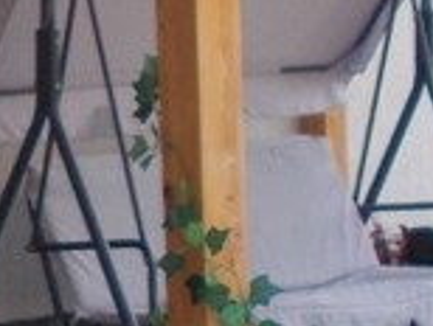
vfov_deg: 7.4
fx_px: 2531
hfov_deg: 9.5
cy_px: 87
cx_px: -233
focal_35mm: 202
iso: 80
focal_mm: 4.6
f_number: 3.2
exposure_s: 1/125
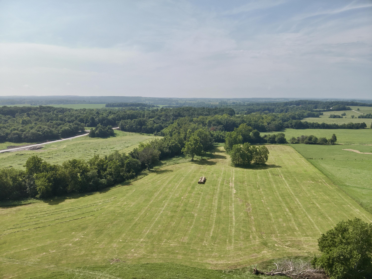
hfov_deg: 71.6
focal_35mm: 24
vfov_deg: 56.8
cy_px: 140
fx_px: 258
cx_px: 186
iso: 100
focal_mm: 4.4
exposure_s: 1/1250
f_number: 2.8
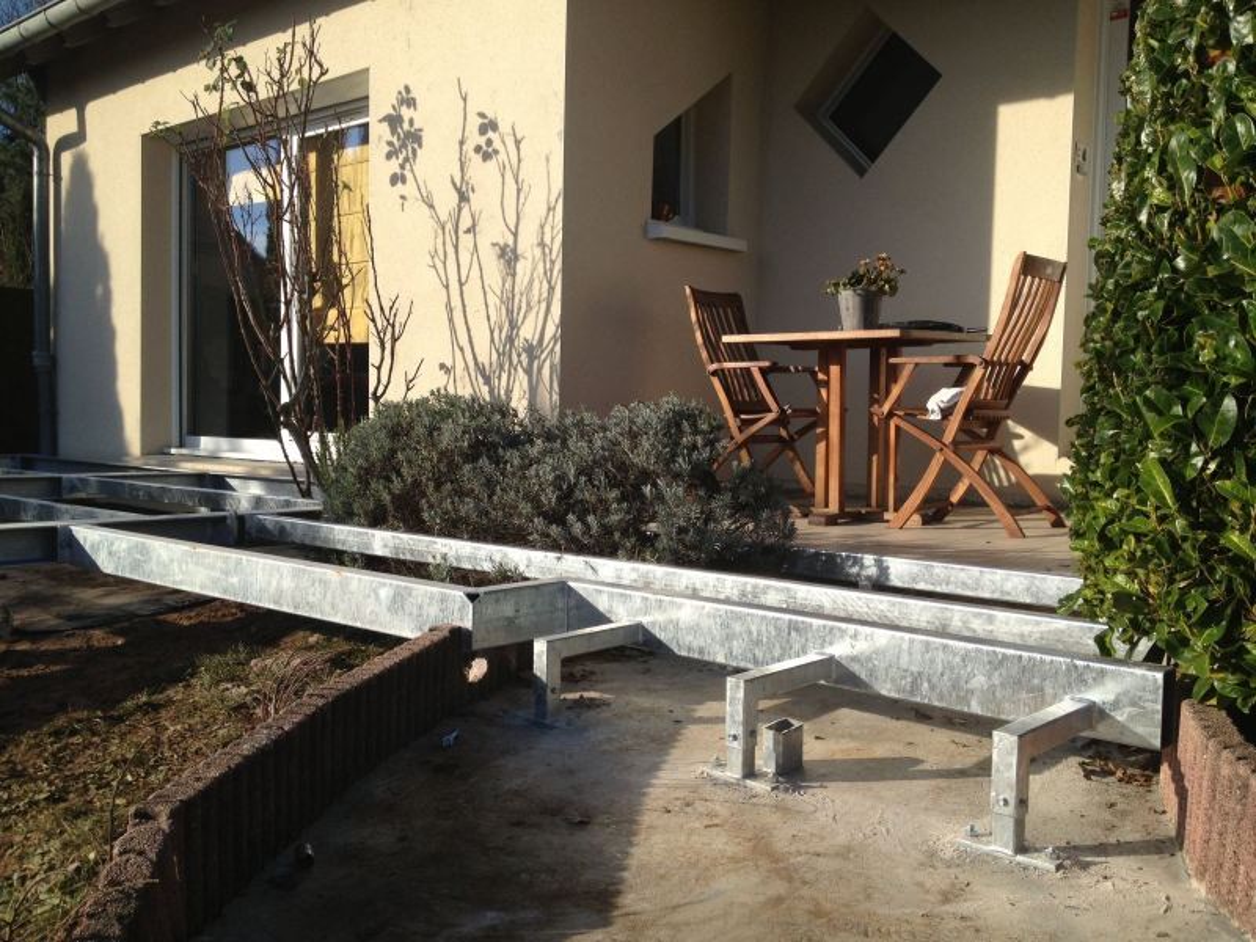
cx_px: 628
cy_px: 471
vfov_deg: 40.7
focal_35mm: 35
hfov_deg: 52.6
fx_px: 1270
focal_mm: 4.28
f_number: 2.4
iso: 50
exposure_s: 1/1577
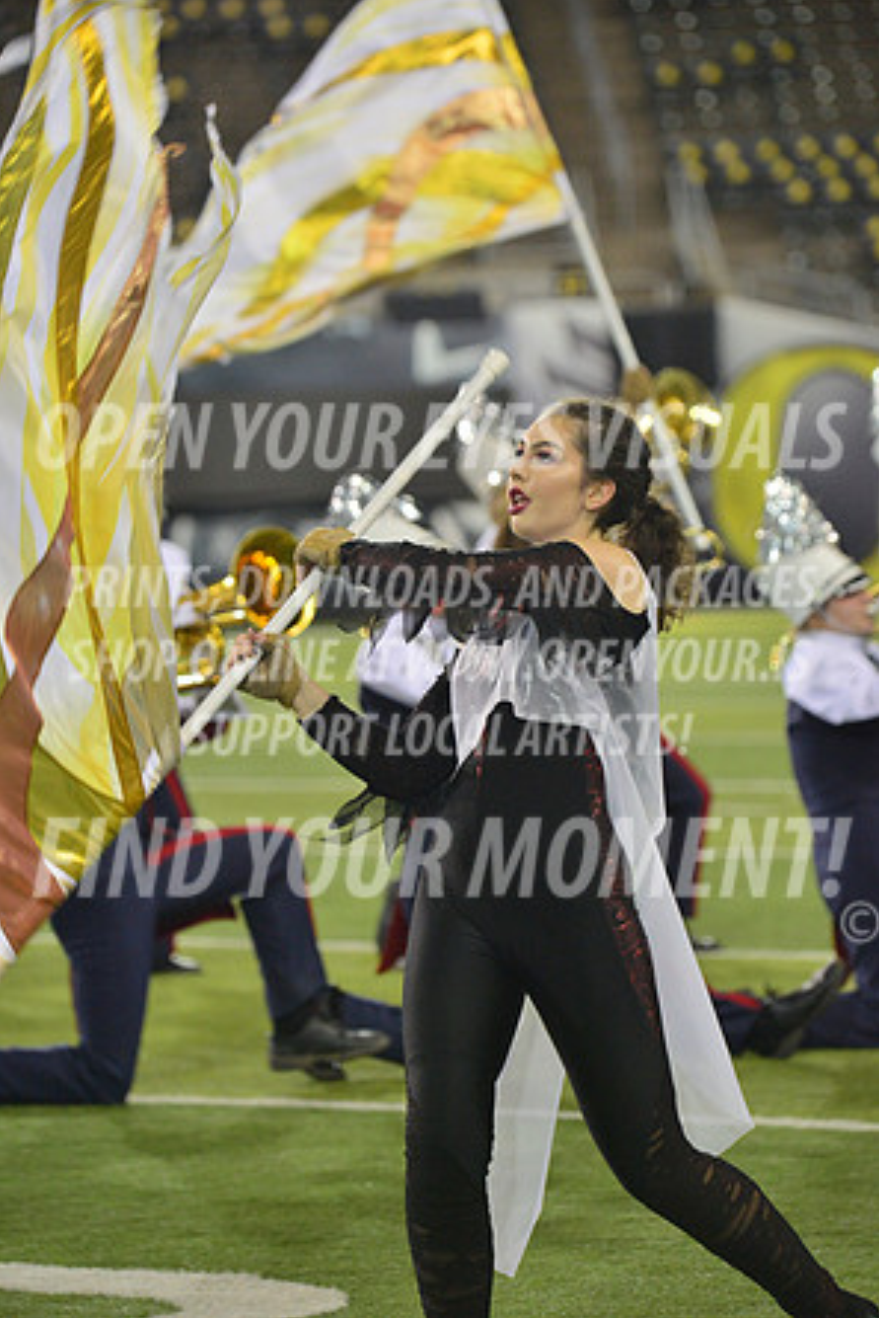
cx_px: 440
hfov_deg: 6.2
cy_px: 655
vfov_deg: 9.3
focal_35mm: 222
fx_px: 8124
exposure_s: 1/500
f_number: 5.6
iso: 2000
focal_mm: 220
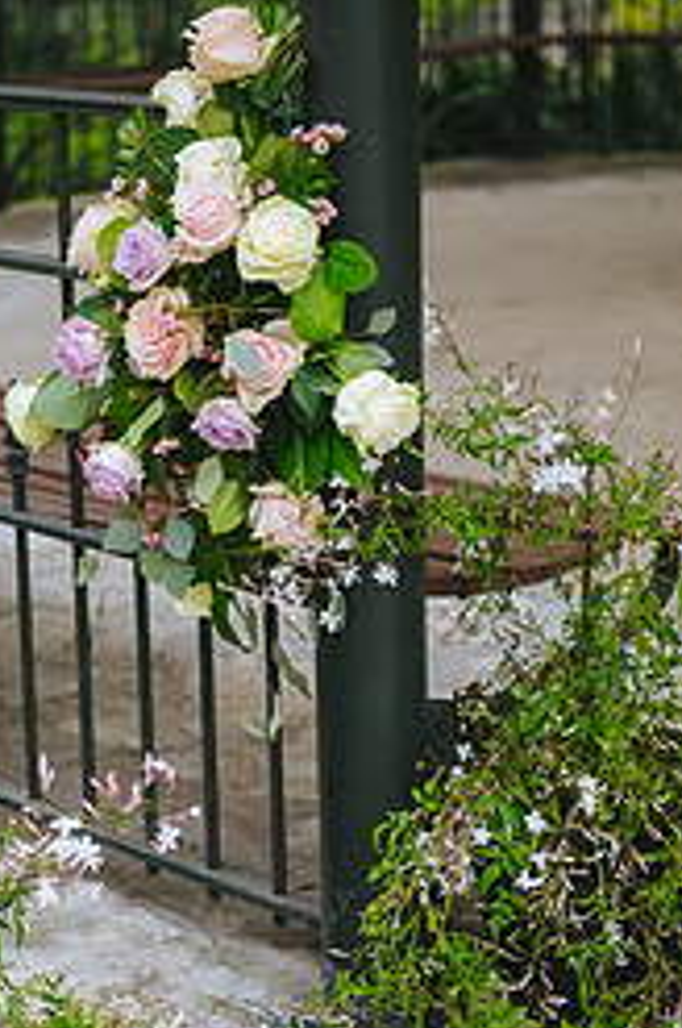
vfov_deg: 20.0
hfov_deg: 13.4
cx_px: 235
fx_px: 2906
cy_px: 633
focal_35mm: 102
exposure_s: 1/640
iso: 200
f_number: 2.8
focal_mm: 56
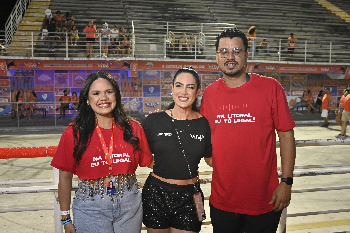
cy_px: 116
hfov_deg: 54.4
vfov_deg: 37.8
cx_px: 175
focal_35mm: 35
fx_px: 340
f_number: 5.6
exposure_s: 1/125
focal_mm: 35
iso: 2500
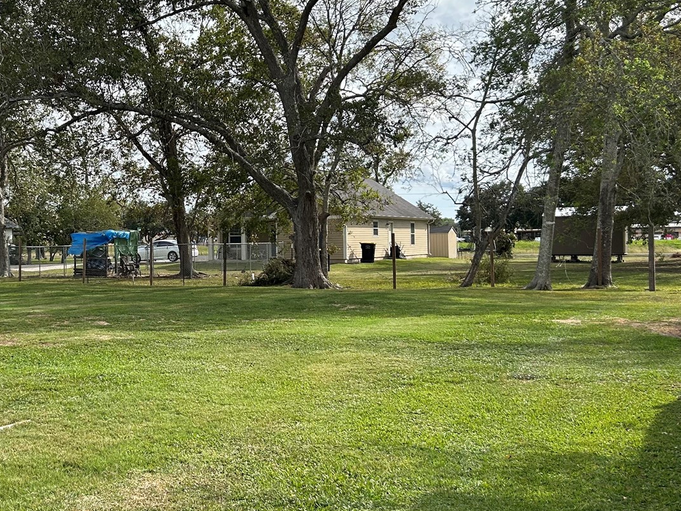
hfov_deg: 36.8
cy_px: 238
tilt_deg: +0.9
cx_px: 131
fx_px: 984
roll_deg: +1.5
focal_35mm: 50
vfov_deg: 29.1
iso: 50
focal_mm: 5.7
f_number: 1.5
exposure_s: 1/3257
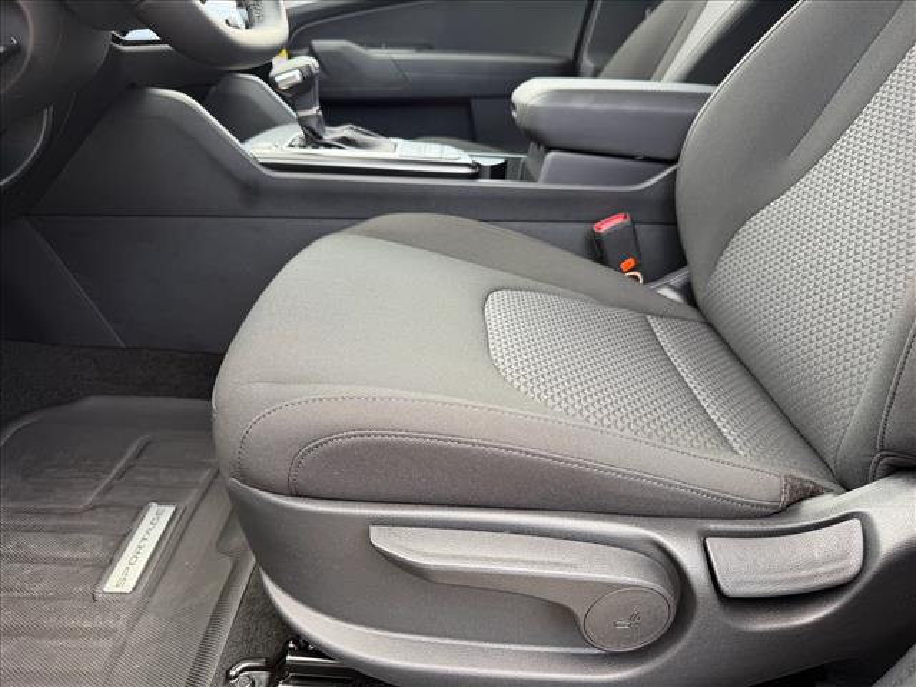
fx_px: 635
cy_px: 344
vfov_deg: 56.8
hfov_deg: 71.6
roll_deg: -6.2
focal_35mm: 24
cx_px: 458
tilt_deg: -26.3
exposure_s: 1/121
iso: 100
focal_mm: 6.76
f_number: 1.78
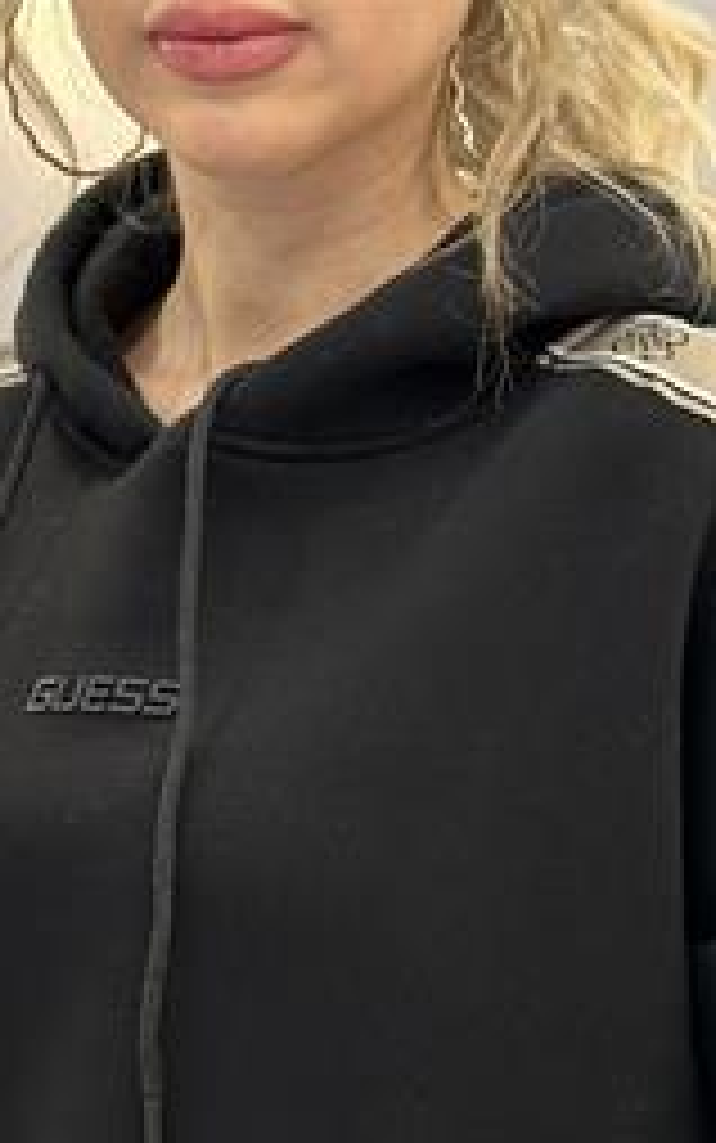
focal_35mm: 104
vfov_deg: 19.4
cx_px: 302
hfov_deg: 12.6
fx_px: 3243
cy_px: 1166
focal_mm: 6.86
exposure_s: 1/50
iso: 100
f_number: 1.78
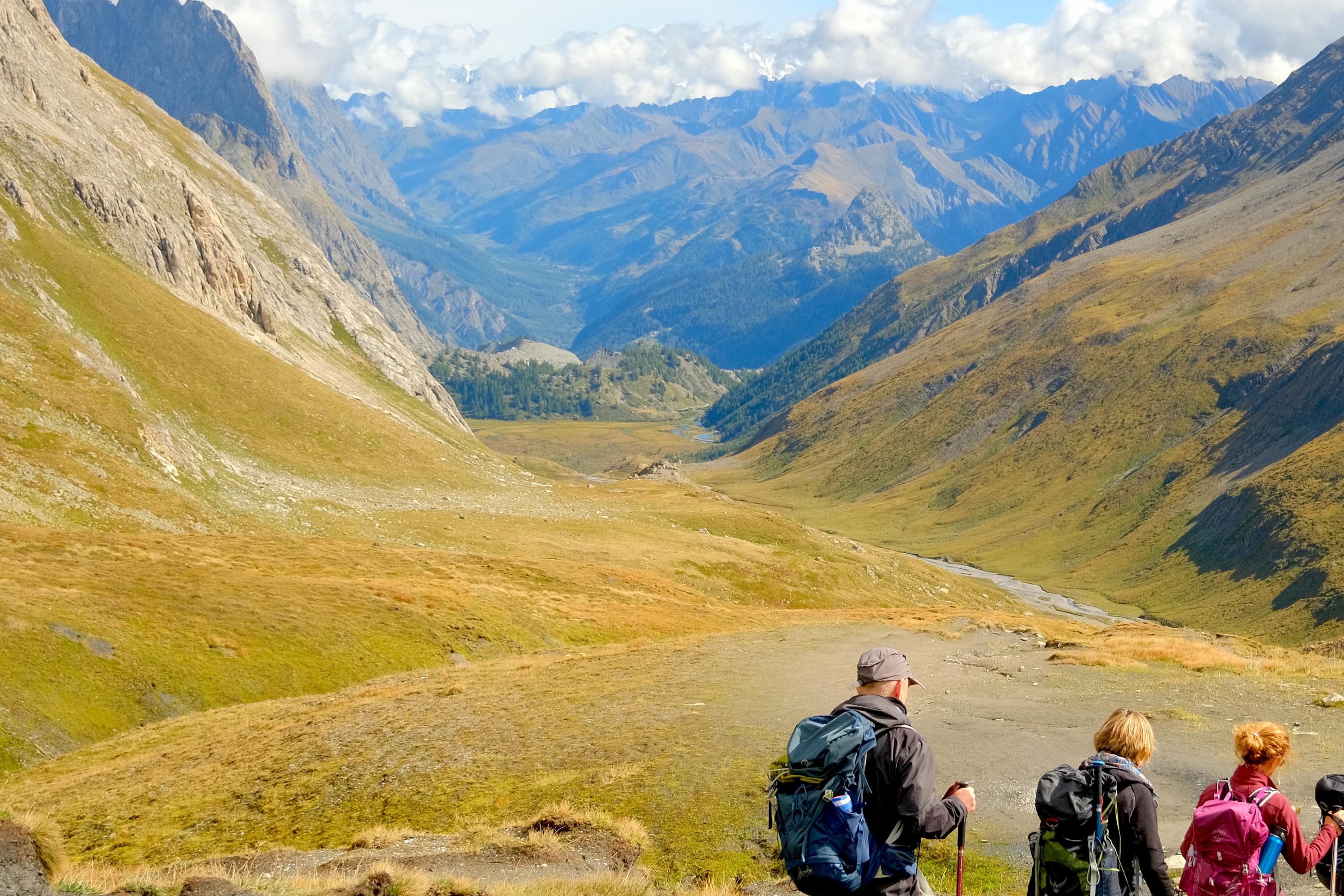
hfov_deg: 29.5
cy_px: 487
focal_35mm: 67
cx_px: 1027
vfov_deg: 20.3
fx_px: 2501
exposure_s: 1/2200
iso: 320
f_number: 4
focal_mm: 27.5
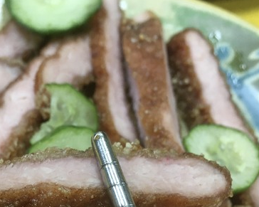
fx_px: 429
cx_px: 26
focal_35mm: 56
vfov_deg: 26.5
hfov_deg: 32.0
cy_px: 174
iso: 80
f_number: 2.2
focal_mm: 4.15
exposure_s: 1/30
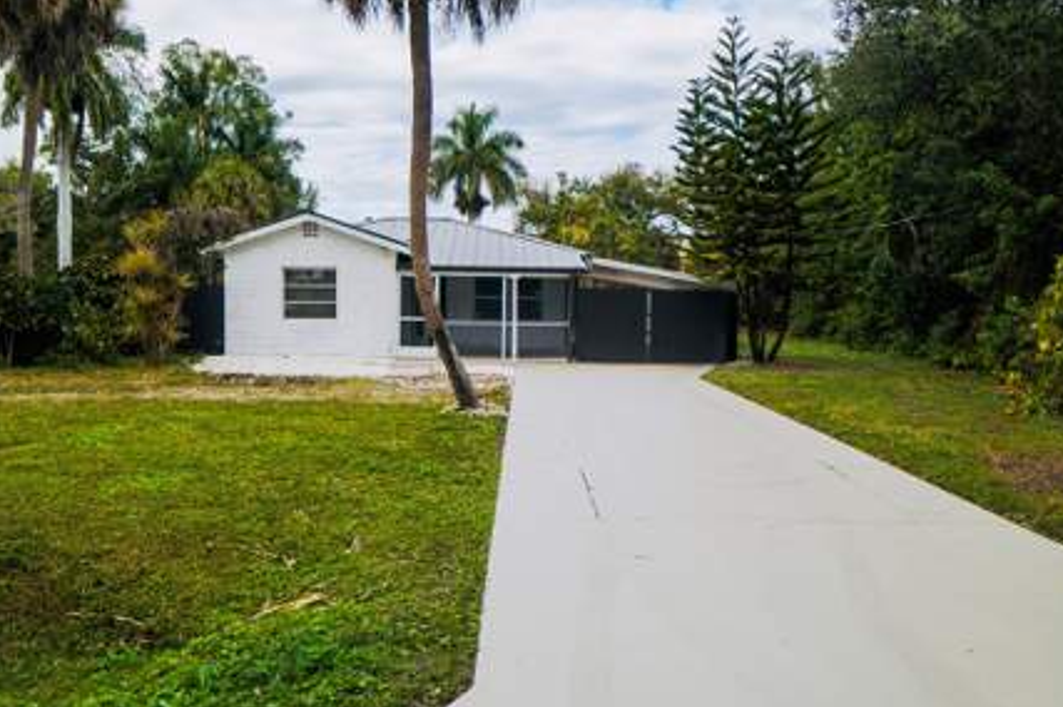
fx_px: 797
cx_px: 535
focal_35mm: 27
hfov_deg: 67.4
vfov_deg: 47.9
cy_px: 354
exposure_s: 1/1600
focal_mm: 16
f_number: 1.4
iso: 50
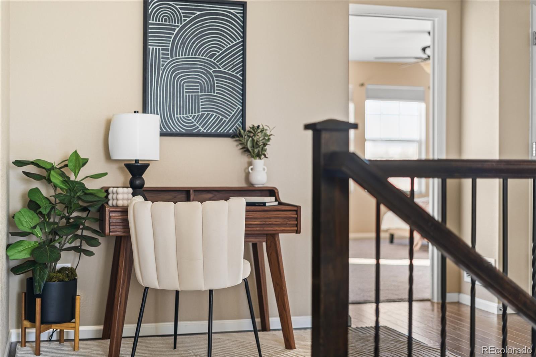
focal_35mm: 50
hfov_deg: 39.6
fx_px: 744
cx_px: 268
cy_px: 178
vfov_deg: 27.0
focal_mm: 50
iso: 125
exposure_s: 1/8
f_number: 1.8
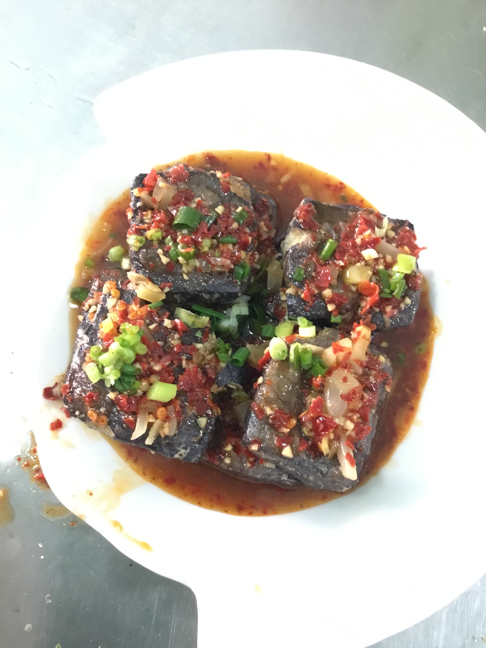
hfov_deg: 45.4
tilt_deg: -76.1
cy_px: 324
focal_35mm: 31
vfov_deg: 58.4
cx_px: 243
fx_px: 580
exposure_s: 1/17
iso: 320
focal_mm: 3.3
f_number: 2.4
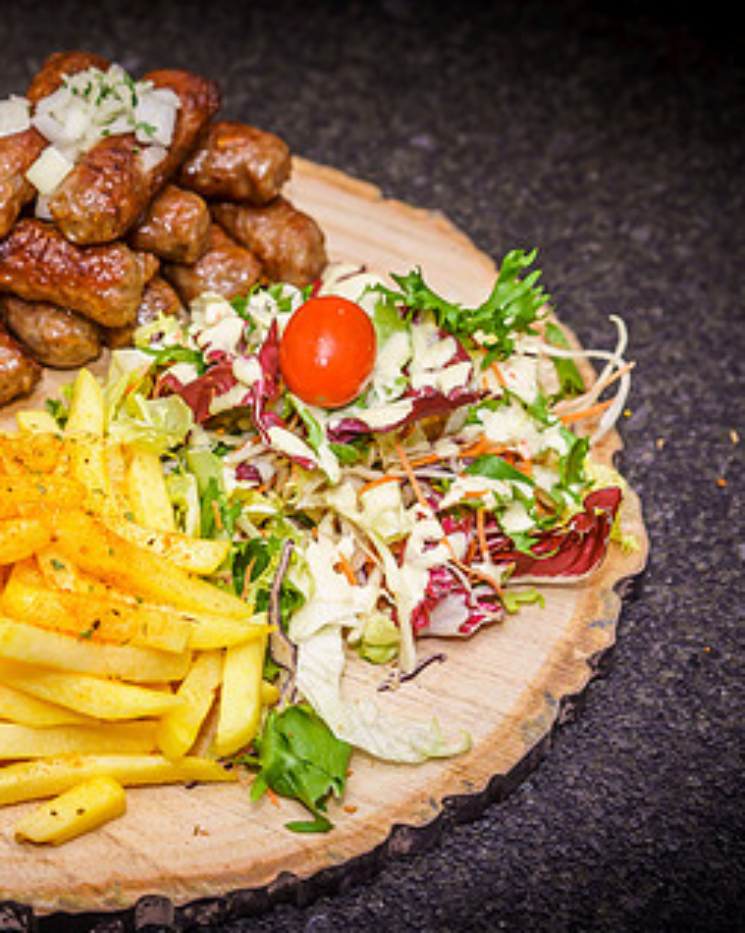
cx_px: 122
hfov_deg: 13.9
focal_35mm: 110
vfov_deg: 17.5
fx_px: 3036
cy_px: 445
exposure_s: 1/250
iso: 100
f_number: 4
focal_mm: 55
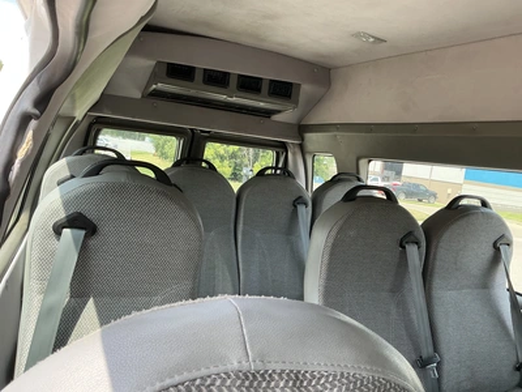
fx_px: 422
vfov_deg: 49.7
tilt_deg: -6.0
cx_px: 261
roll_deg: -7.4
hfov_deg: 63.4
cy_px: 196
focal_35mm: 28
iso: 32
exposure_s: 1/172
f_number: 1.8
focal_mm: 3
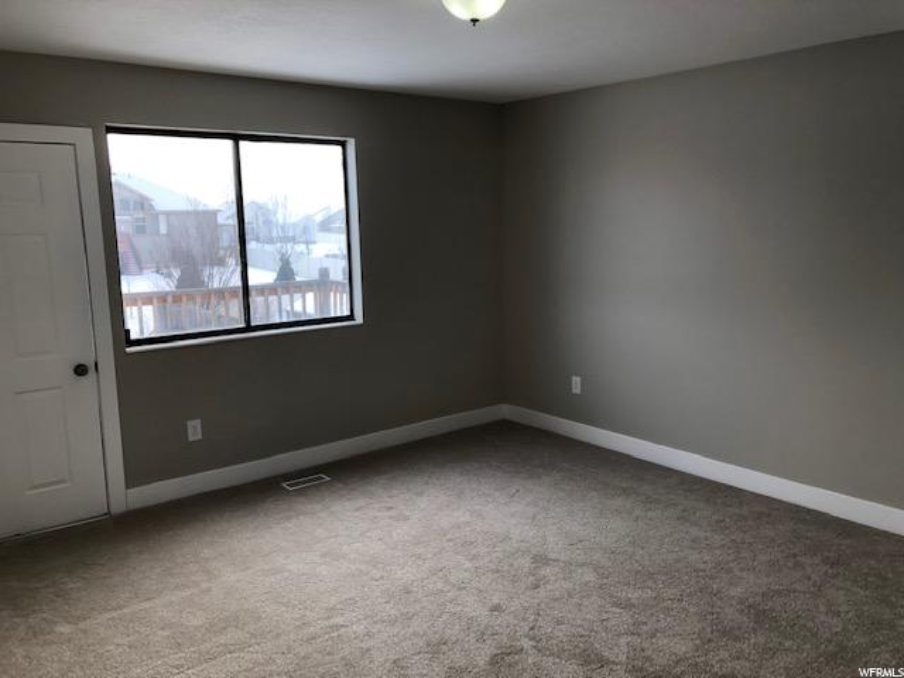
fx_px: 731
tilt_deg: -8.7
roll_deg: +0.8
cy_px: 339
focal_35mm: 28
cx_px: 452
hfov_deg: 63.4
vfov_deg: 49.7
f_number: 1.8
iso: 25
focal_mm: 4
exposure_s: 1/120
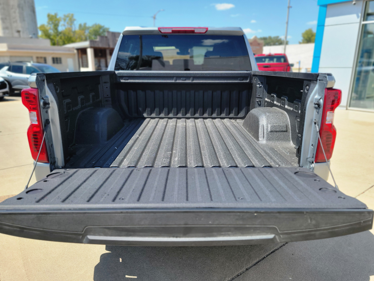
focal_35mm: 26
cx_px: 180
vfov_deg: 53.1
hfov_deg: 67.3
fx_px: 281
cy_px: 146
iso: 16
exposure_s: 1/538
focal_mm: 6.7
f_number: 1.8
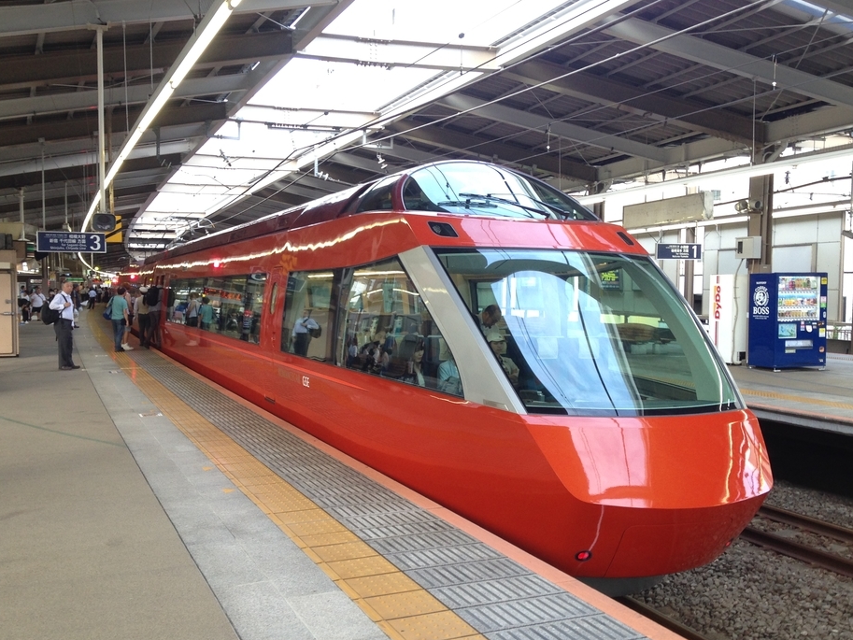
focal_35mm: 37
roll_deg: +0.1
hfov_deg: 50.1
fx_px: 912
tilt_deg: -2.8
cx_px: 399
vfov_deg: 38.7
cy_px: 344
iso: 64
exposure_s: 1/60
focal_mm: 4.12
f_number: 2.4
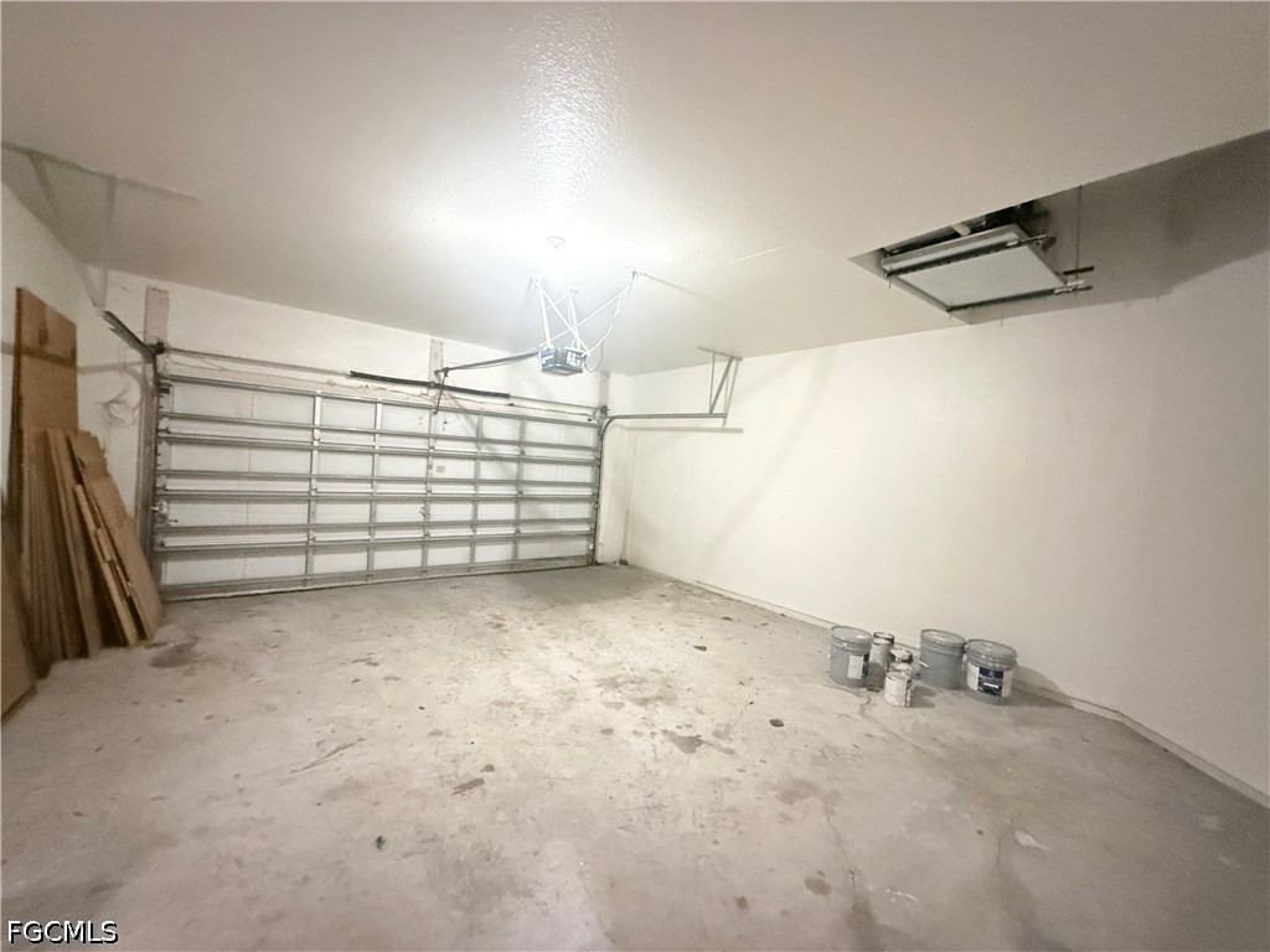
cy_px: 476
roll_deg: -3.0
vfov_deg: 85.7
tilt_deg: -1.8
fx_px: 514
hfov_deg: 102.1
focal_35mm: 14
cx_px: 635
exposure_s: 1/15
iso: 3200
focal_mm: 2.22
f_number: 2.2
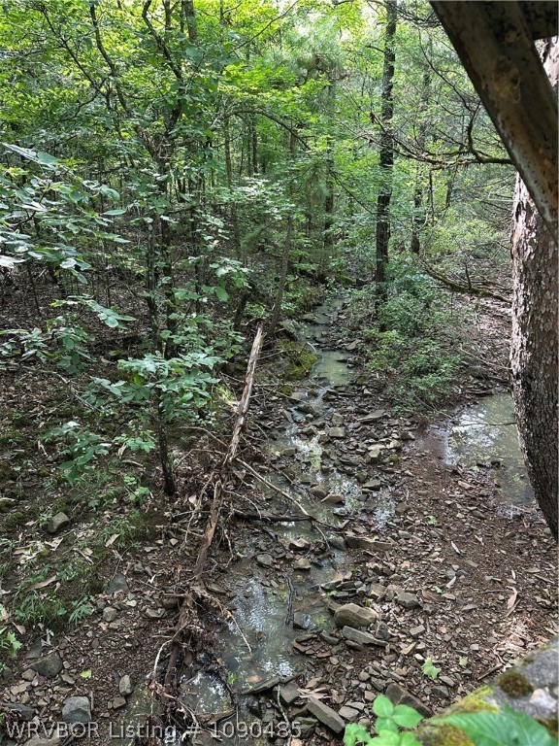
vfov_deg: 71.6
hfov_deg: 56.8
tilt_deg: -19.5
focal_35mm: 24
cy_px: 373
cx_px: 280
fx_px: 517
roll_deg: +0.1
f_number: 1.78
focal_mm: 6.86
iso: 200
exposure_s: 1/121
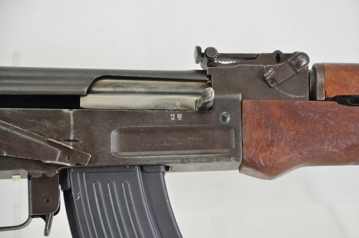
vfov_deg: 9.6
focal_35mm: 142
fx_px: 1418
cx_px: 180
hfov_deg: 14.4
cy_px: 119
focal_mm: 95
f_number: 5.6
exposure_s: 1/125
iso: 800
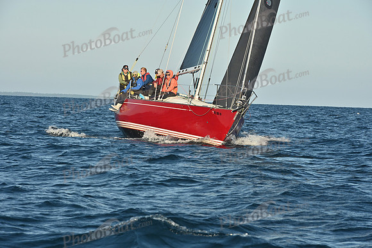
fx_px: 2067
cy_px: 124
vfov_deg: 6.9
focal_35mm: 200
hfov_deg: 10.3
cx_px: 186
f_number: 13
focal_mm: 200
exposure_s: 1/1000
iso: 800
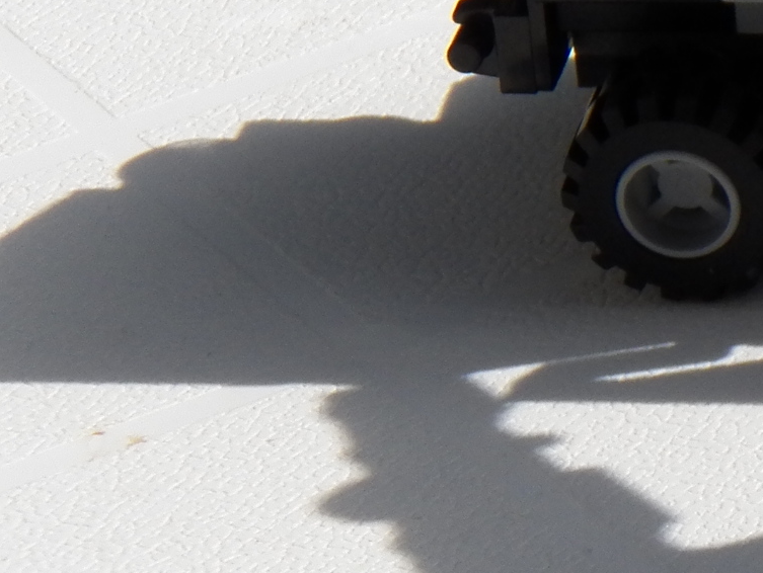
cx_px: 1433
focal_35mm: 380
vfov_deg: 3.9
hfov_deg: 5.1
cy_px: 224
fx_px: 8383
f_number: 4.5
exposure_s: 1/1250
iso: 125
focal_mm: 17.1
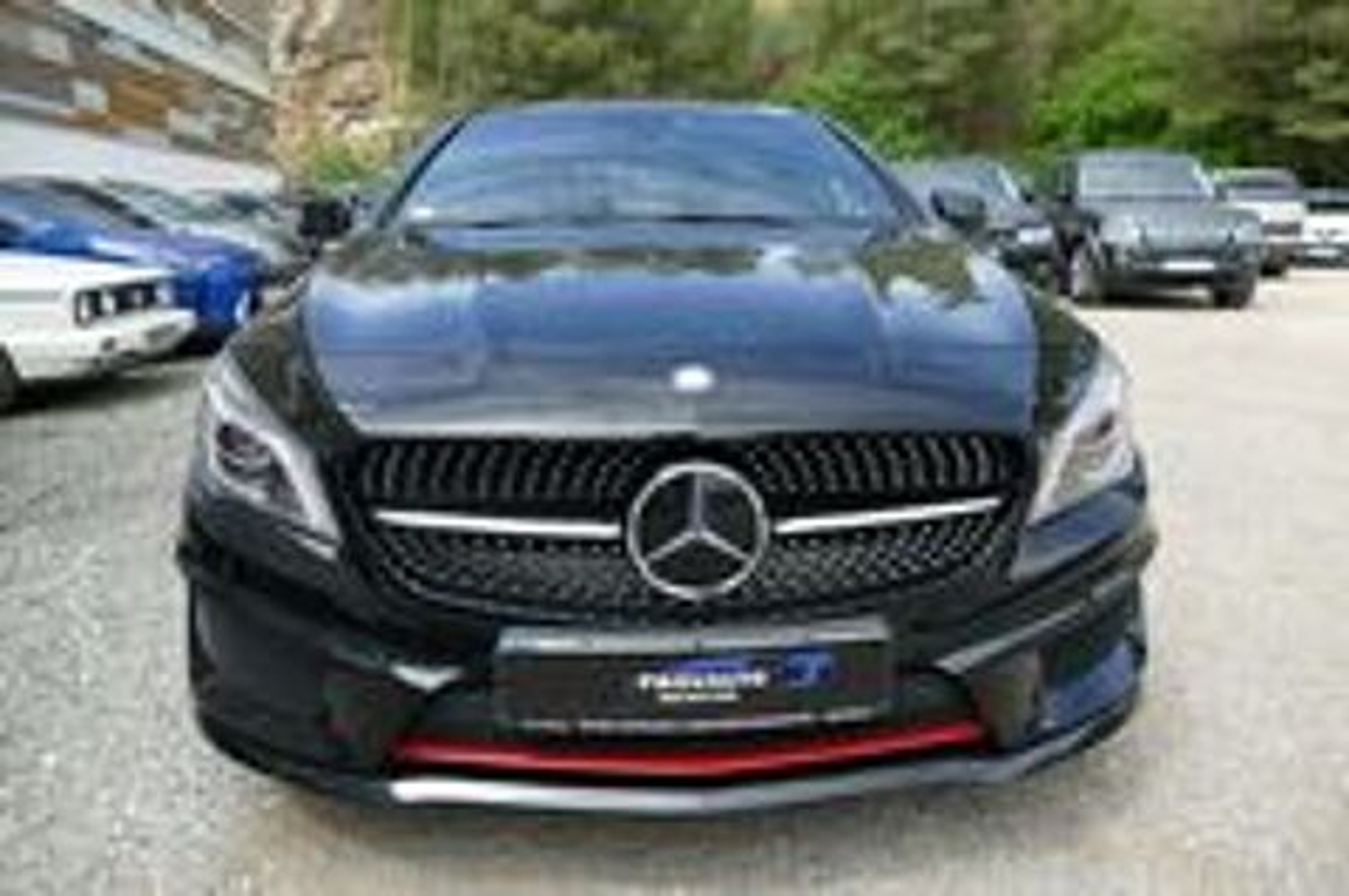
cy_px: 448
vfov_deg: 51.2
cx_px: 674
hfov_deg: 71.6
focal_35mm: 25
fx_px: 936
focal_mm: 9.12
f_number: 2.8
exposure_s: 1/640
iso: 125
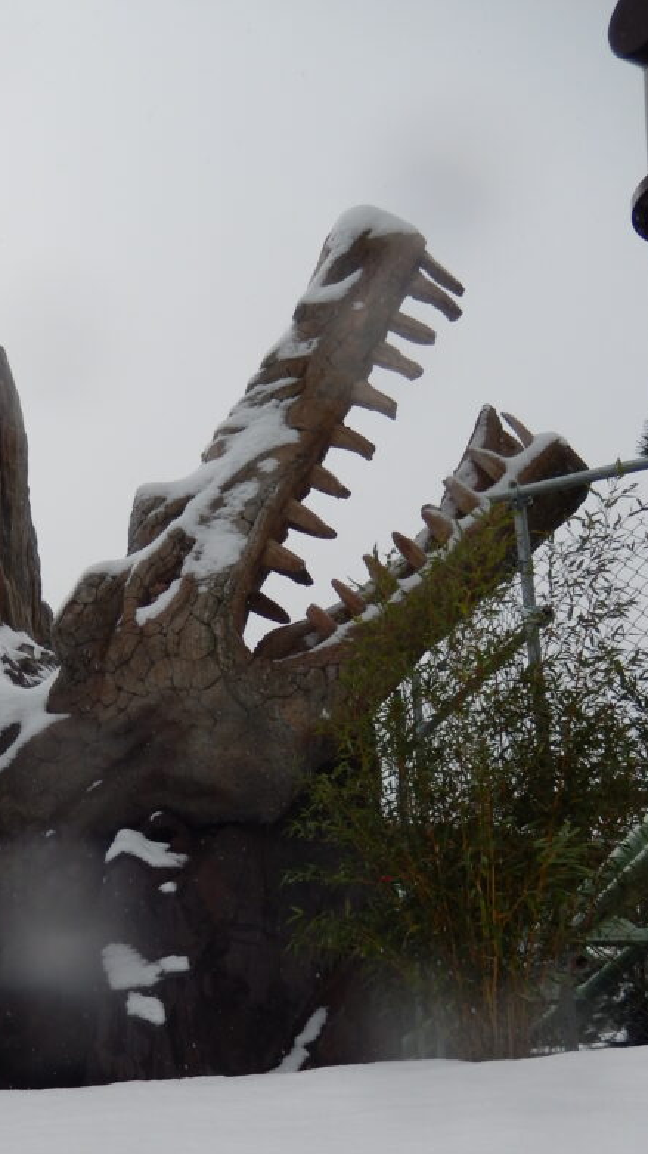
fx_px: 1223
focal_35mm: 40
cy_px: 755
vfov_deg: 49.7
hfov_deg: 28.8
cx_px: 103
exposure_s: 1/800
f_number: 7.2
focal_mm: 5.1
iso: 125
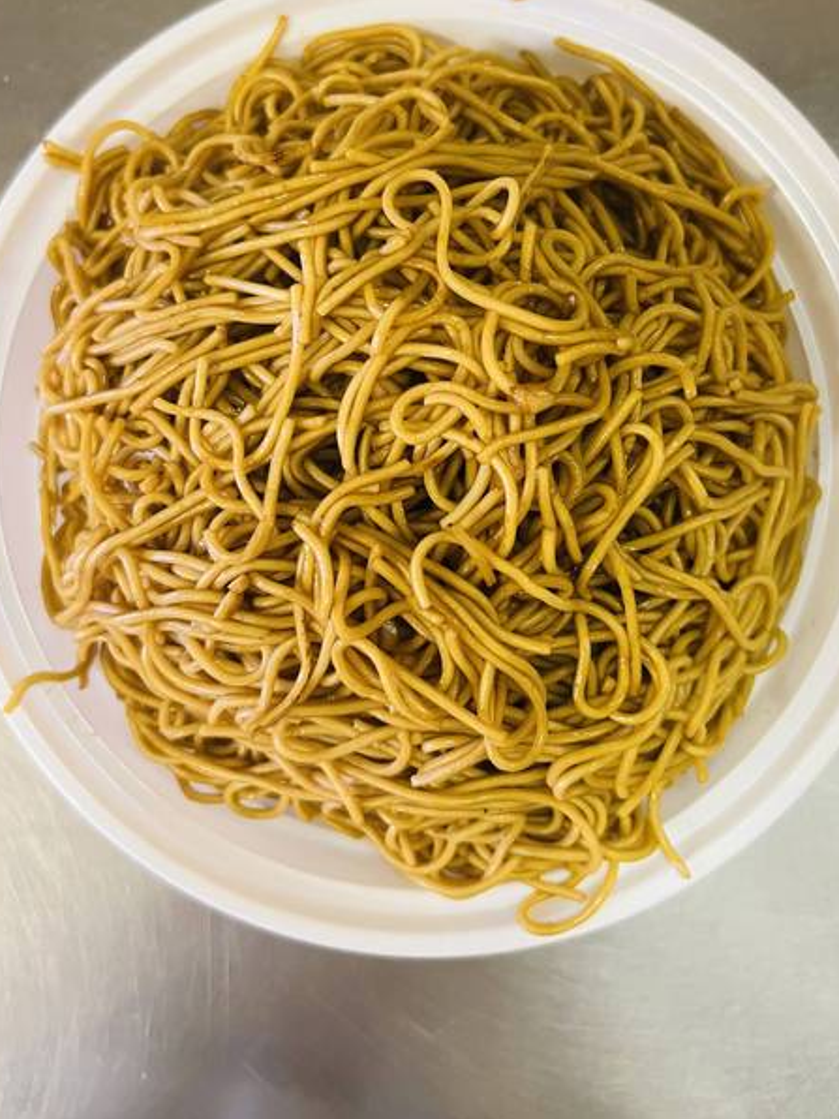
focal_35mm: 32
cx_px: 430
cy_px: 463
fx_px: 1034
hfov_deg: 44.2
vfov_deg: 56.5
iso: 400
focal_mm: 5.7
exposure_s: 1/60
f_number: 1.5
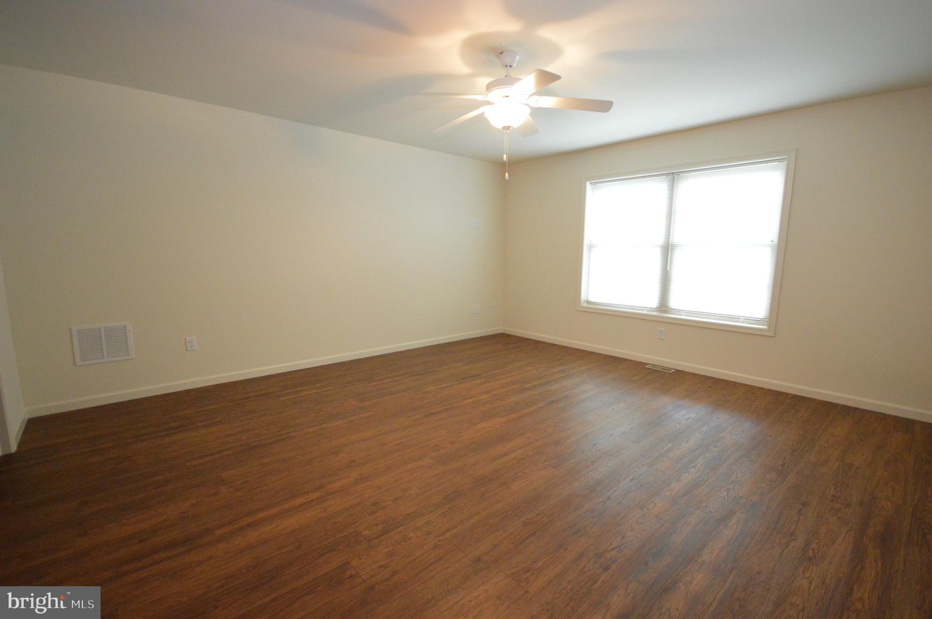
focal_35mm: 15
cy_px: 310
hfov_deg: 100.4
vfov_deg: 77.2
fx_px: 388
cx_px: 466
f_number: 5
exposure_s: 1/100
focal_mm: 10
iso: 3200
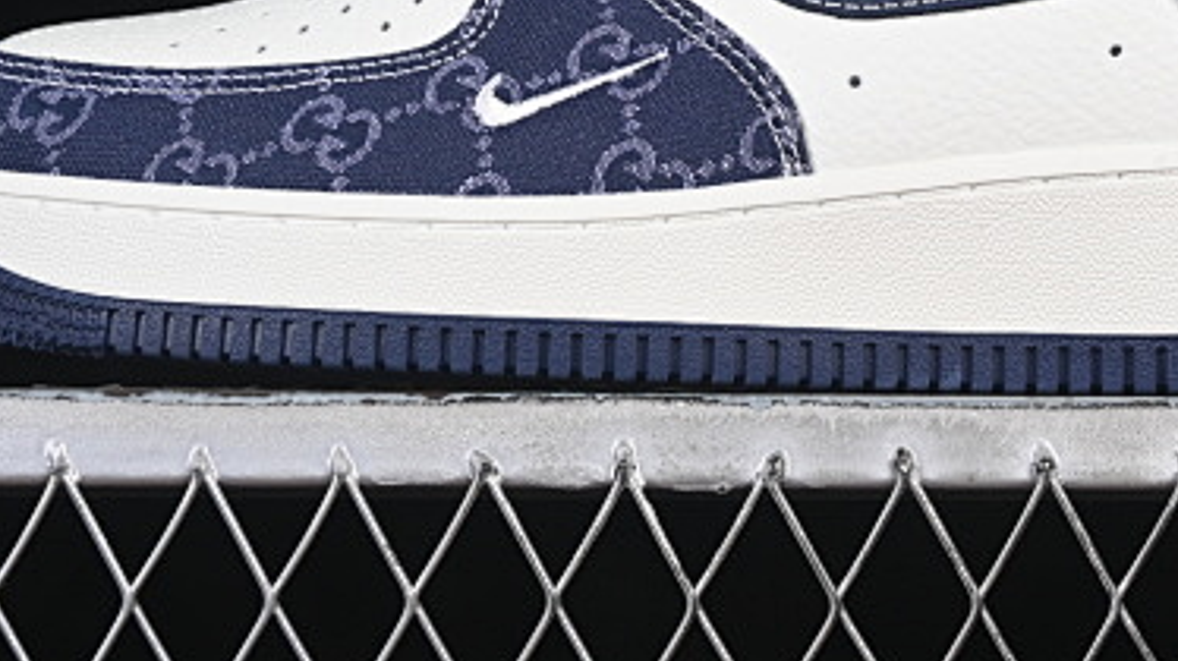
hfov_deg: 12.8
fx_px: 5245
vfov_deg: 7.2
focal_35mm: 168
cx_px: 825
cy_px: -124
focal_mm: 50
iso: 160
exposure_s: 1/60
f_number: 7.1
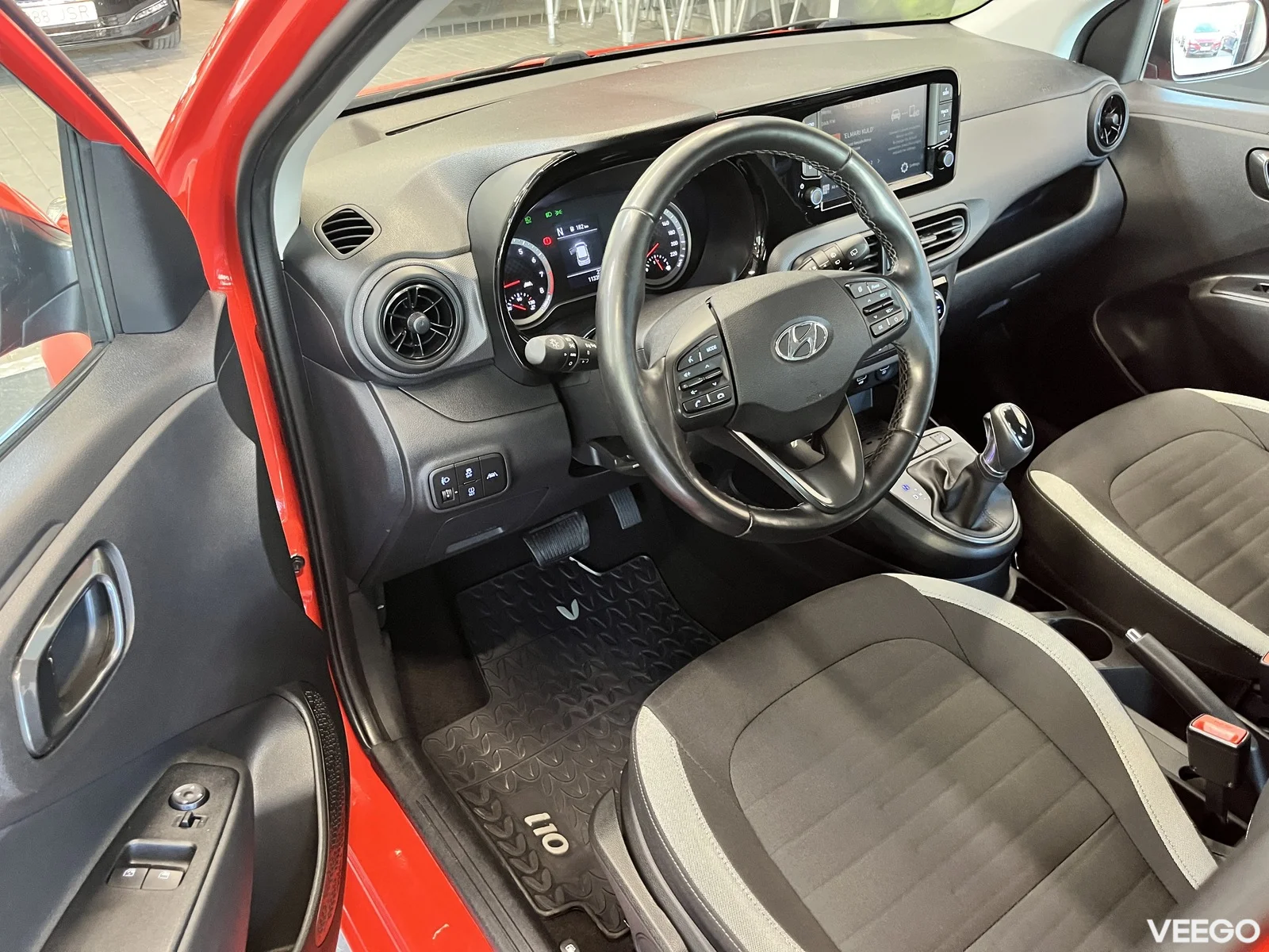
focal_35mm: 26
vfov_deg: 53.1
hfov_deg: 67.3
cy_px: 476
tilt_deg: -34.6
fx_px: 953
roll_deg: +1.1
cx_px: 634
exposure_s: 1/33
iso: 500
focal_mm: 5.1
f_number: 1.6
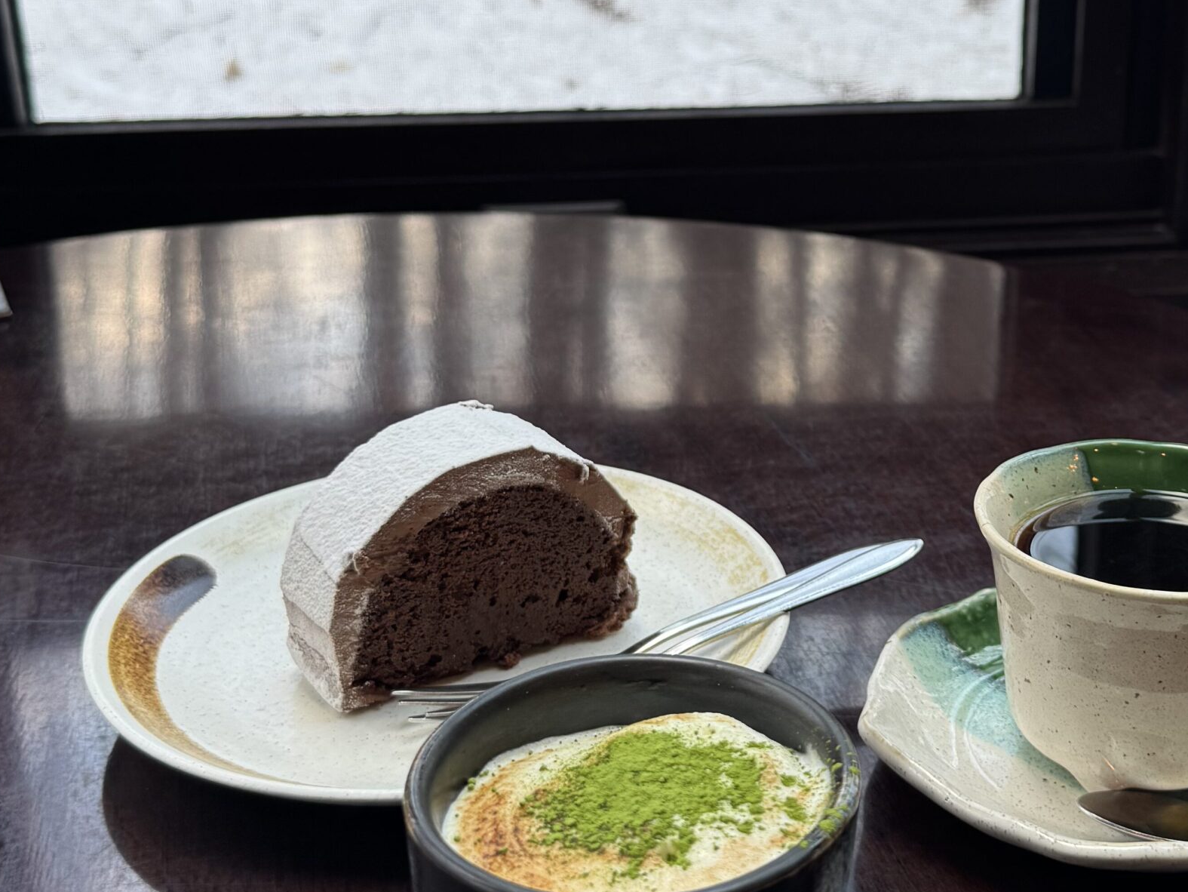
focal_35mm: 39
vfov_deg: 36.5
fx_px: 1339
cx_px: 849
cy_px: 577
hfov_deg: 46.6
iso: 64
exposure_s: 1/100
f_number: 1.78
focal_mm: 6.76
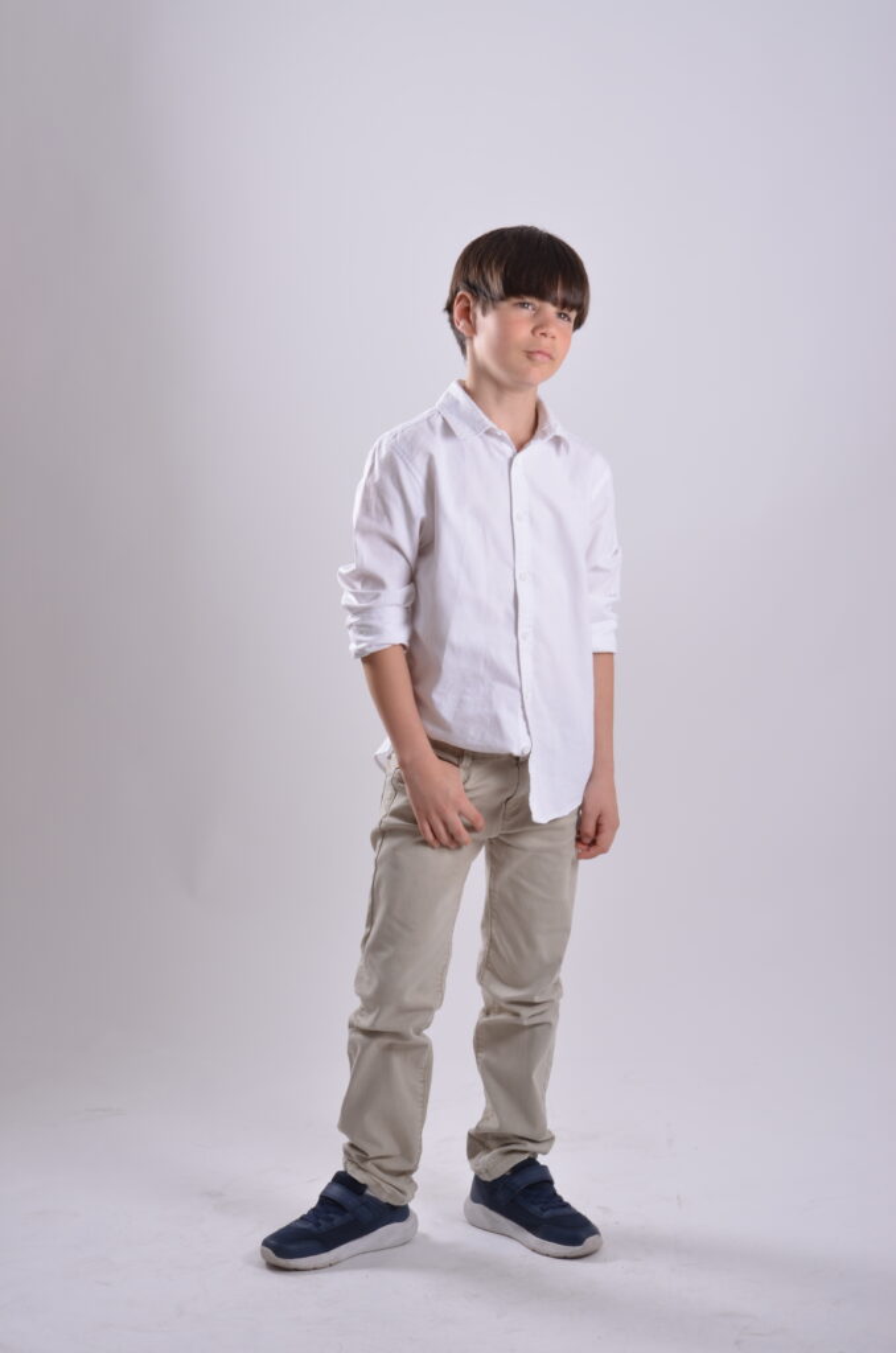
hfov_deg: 16.5
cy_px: 676
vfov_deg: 24.7
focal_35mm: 82
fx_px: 3094
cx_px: 448
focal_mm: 55
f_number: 11
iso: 200
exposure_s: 1/160
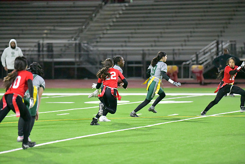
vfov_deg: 6.5
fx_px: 1429
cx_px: 122
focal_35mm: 210
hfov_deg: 9.8
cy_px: 82
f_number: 2.8
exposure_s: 1/3200
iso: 25600
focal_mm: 210
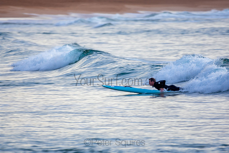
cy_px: 76
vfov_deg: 1.8
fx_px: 4772
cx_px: 114
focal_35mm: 750
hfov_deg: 2.7
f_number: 5.6
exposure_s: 1/50
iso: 140
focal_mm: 500
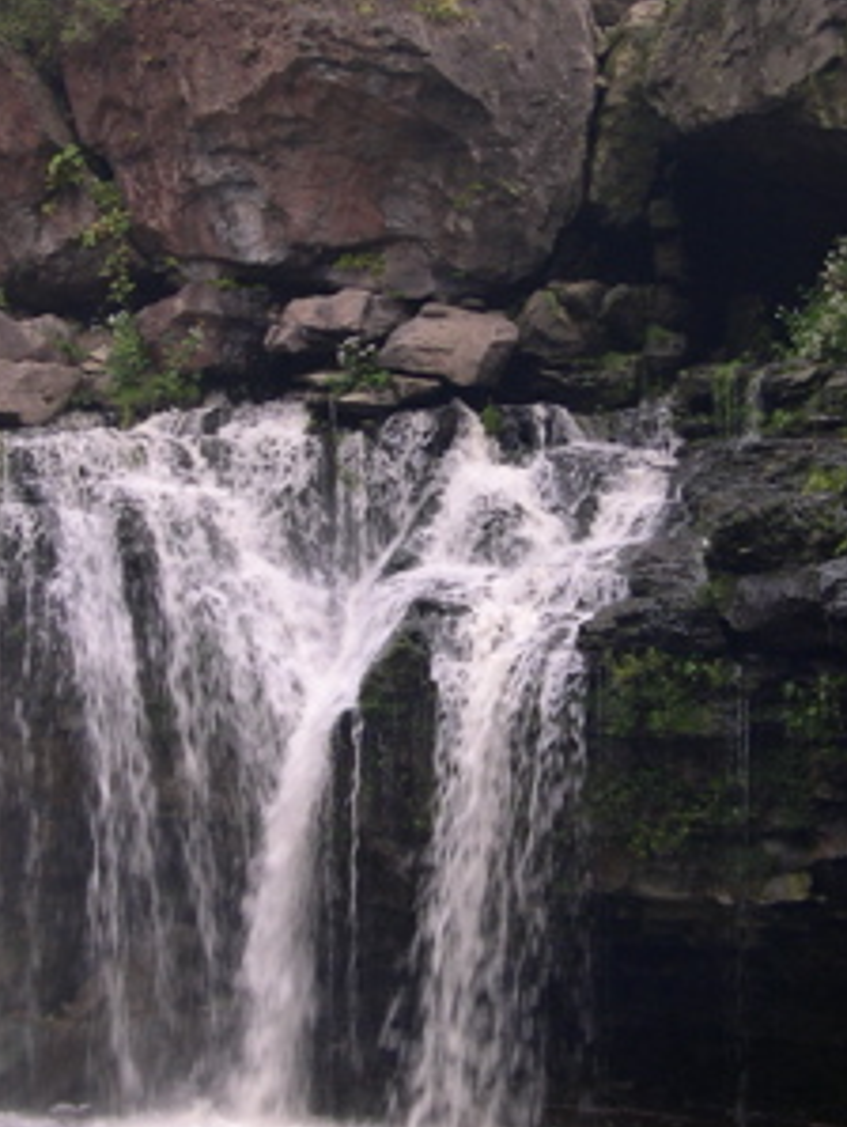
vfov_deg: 22.9
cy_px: 424
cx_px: 484
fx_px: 2769
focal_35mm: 85
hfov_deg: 17.4
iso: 100
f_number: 2.8
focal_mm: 8
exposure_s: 1/41.8
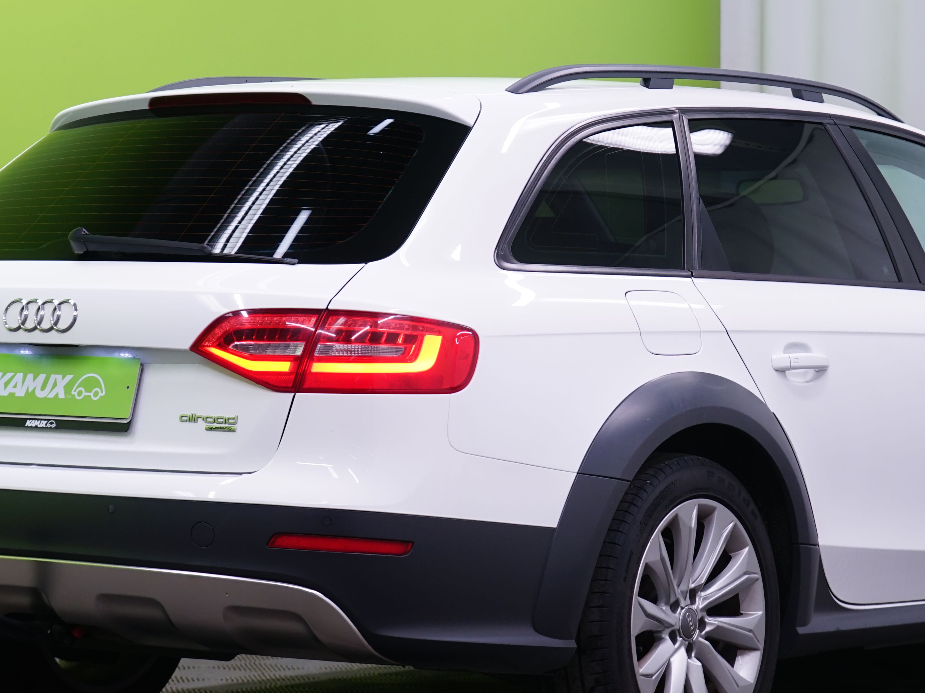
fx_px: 3340
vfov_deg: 11.9
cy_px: 335
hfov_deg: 15.7
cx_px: 575
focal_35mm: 125
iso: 400
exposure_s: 1/13
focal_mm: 70
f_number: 5.6
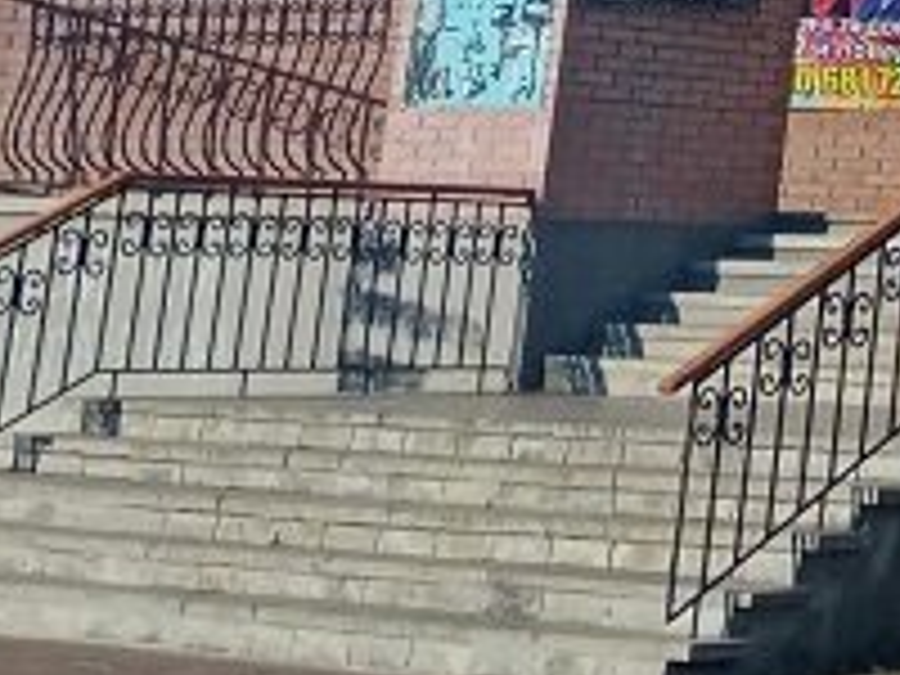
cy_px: -994
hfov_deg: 12.5
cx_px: 1760
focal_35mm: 140
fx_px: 3640
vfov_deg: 9.4
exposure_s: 1/1912
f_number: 1.8
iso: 111
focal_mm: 4.05
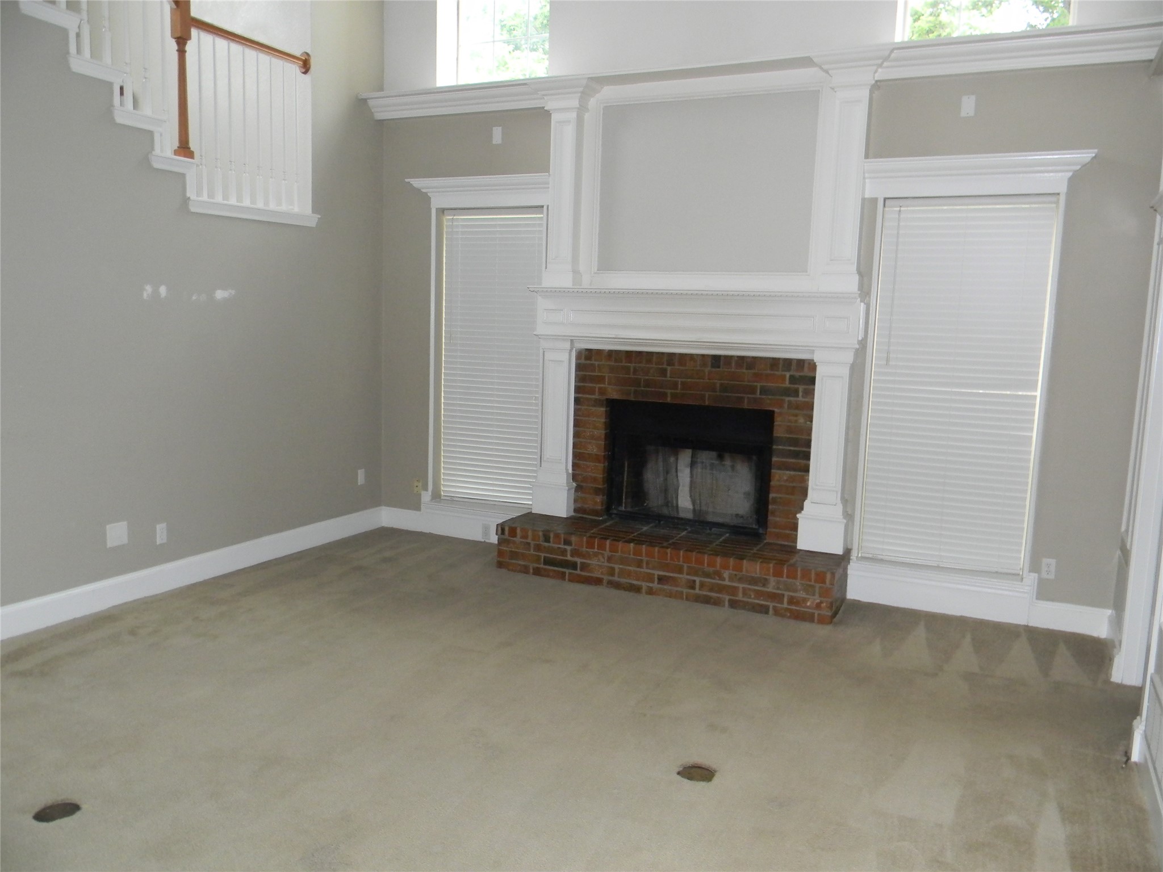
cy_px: 436
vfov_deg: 49.7
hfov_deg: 63.4
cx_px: 582
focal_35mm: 28
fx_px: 941
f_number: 3.5
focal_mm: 5
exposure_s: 1/26
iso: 372
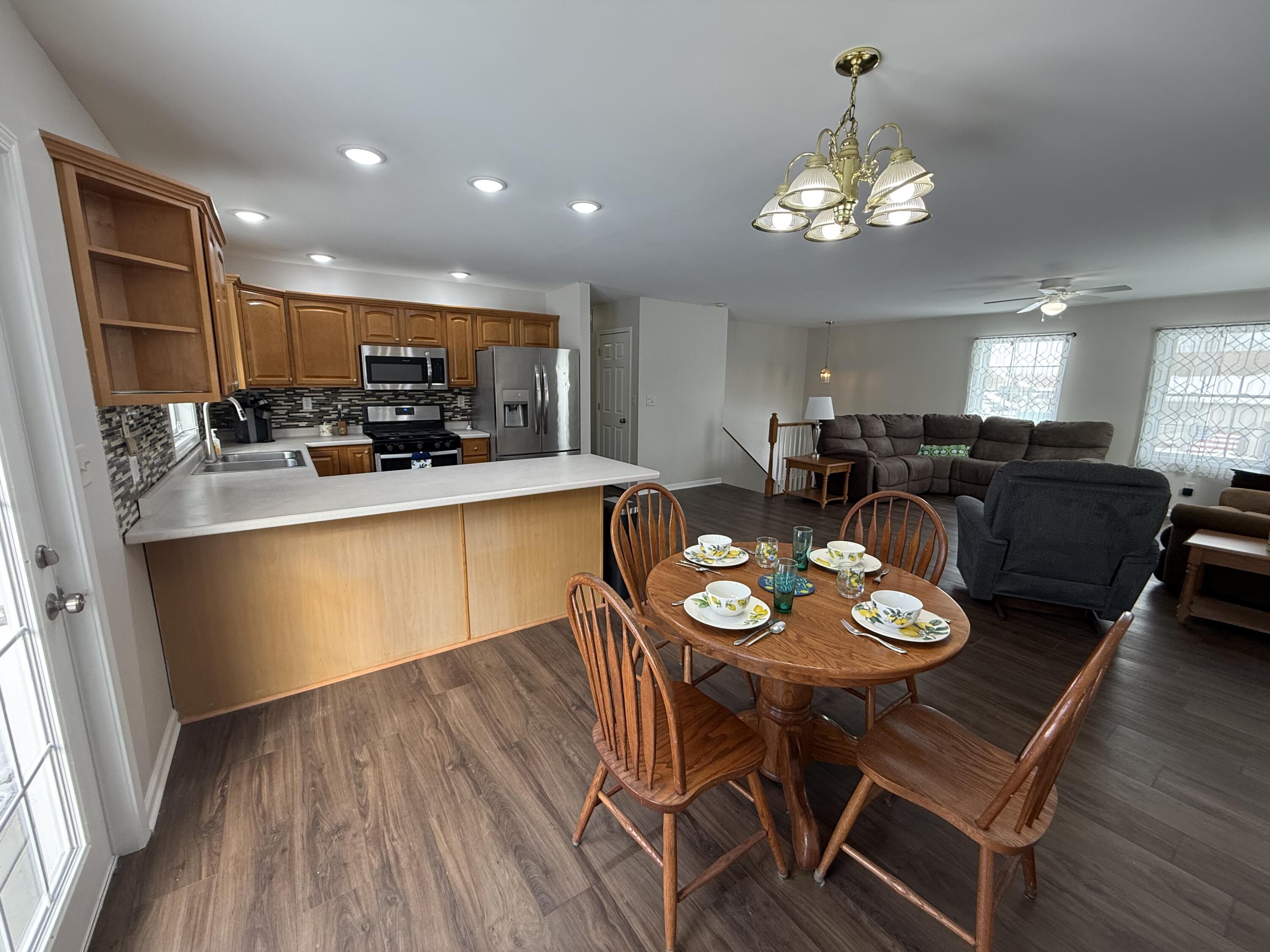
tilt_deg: -10.6
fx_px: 514
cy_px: 476
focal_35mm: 14
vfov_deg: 85.7
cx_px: 635
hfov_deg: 102.1
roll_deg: -0.7
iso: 125
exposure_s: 1/120
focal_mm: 2.22
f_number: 2.2
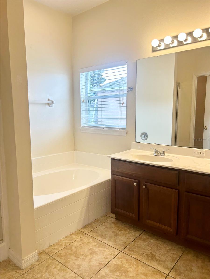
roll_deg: +0.4
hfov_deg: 53.1
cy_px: 140
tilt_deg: -8.2
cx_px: 105
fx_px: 210
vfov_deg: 67.3
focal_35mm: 26
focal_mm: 5.7
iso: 32
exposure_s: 1/120
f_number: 1.5
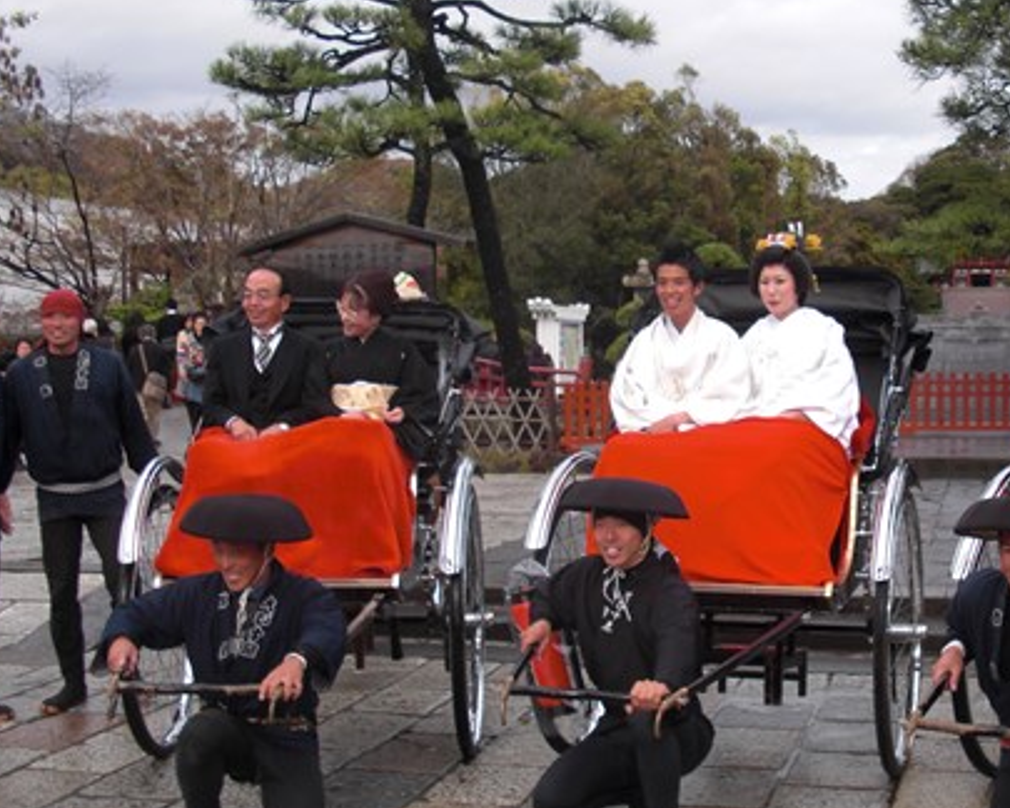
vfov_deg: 29.1
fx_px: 1554
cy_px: 409
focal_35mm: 52
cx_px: 711
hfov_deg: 35.5
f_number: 2.8
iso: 50
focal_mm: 6.3
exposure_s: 1/500
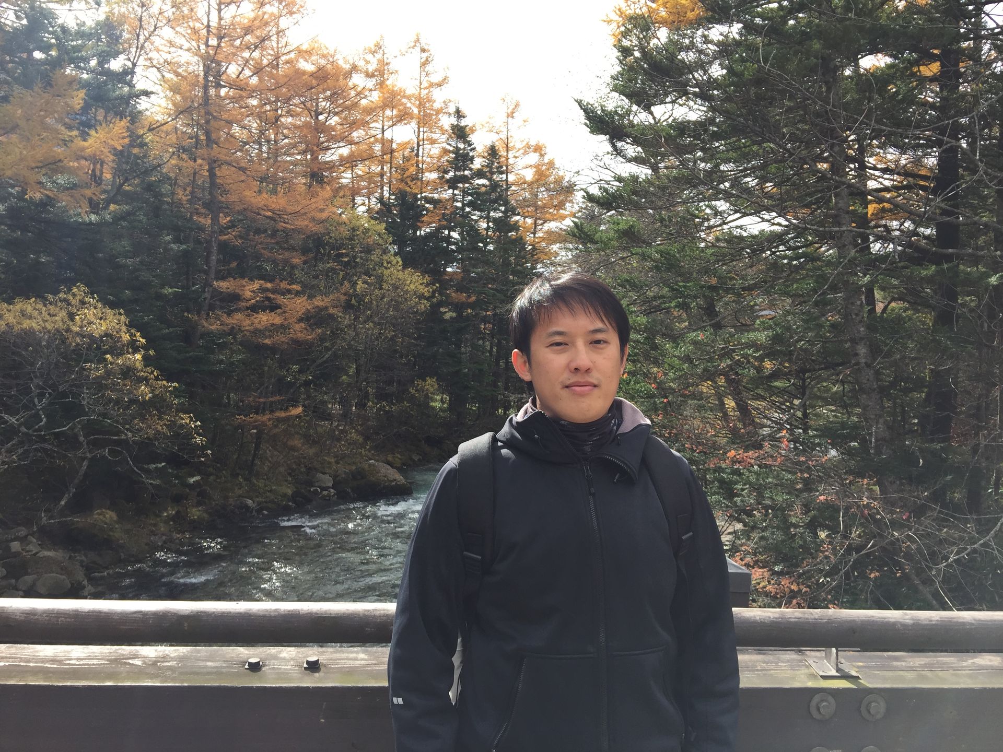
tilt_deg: +0.1
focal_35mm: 29
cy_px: 376
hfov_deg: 61.7
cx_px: 502
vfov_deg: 48.2
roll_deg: -2.3
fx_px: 840
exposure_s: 1/557
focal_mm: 4.15
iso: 32
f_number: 2.2
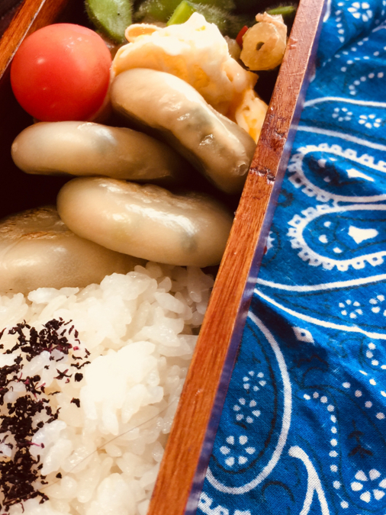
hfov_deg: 32.3
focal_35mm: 44
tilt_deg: -57.3
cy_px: 295
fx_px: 654
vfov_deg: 42.8
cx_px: 99
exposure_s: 1/30
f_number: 2.2
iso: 40
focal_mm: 4.15
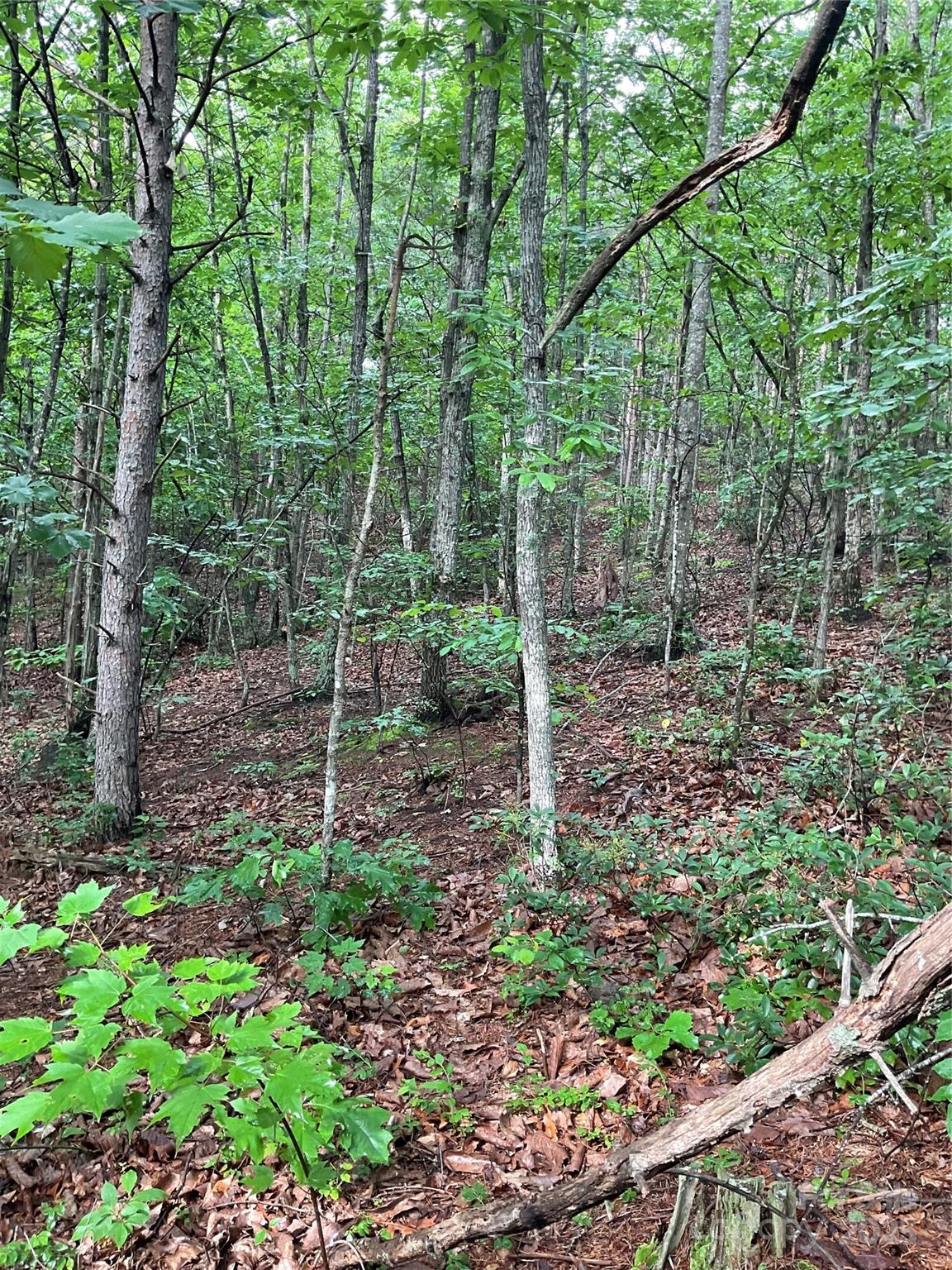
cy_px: 635
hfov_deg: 48.2
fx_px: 1063
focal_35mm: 29
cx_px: 476
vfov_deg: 61.7
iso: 80
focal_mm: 3
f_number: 1.8
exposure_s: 1/60
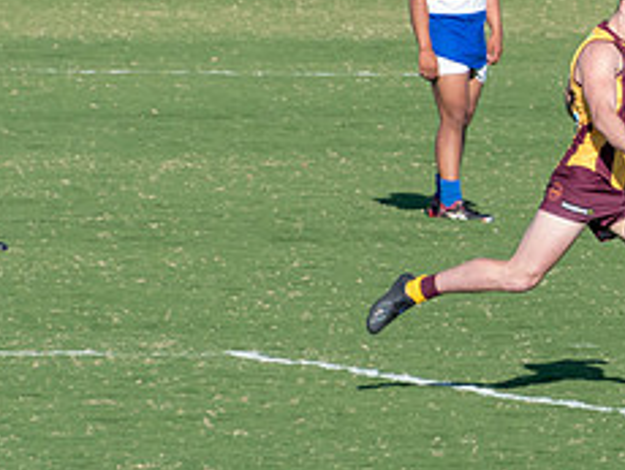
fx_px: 30401
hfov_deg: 1.2
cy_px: 119
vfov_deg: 0.9
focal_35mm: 1682
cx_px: 699
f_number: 8
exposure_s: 1/1000
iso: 640
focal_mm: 400
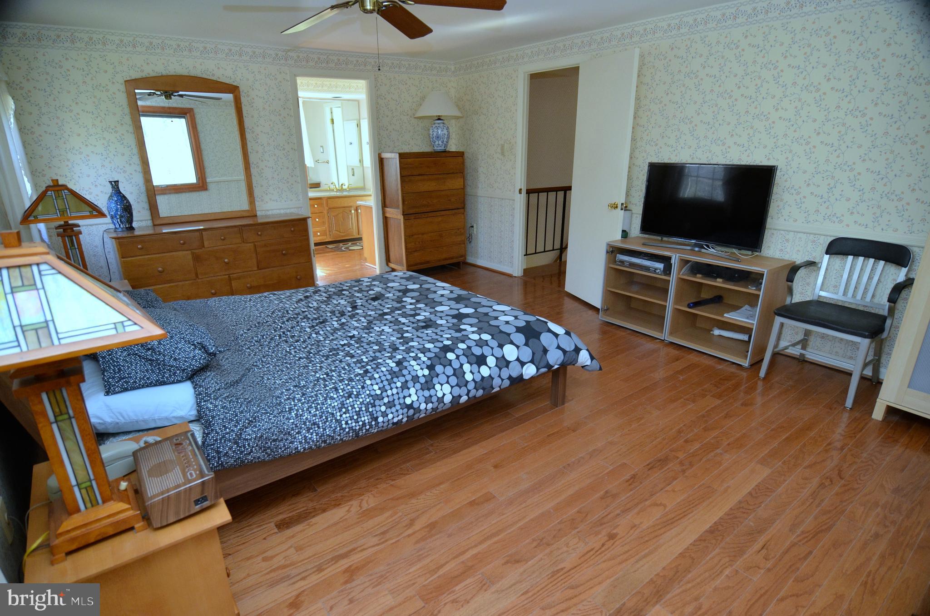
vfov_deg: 67.1
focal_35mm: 18
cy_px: 308
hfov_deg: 90.1
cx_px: 465
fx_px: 464
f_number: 4
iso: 800
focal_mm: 12
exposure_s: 1/60
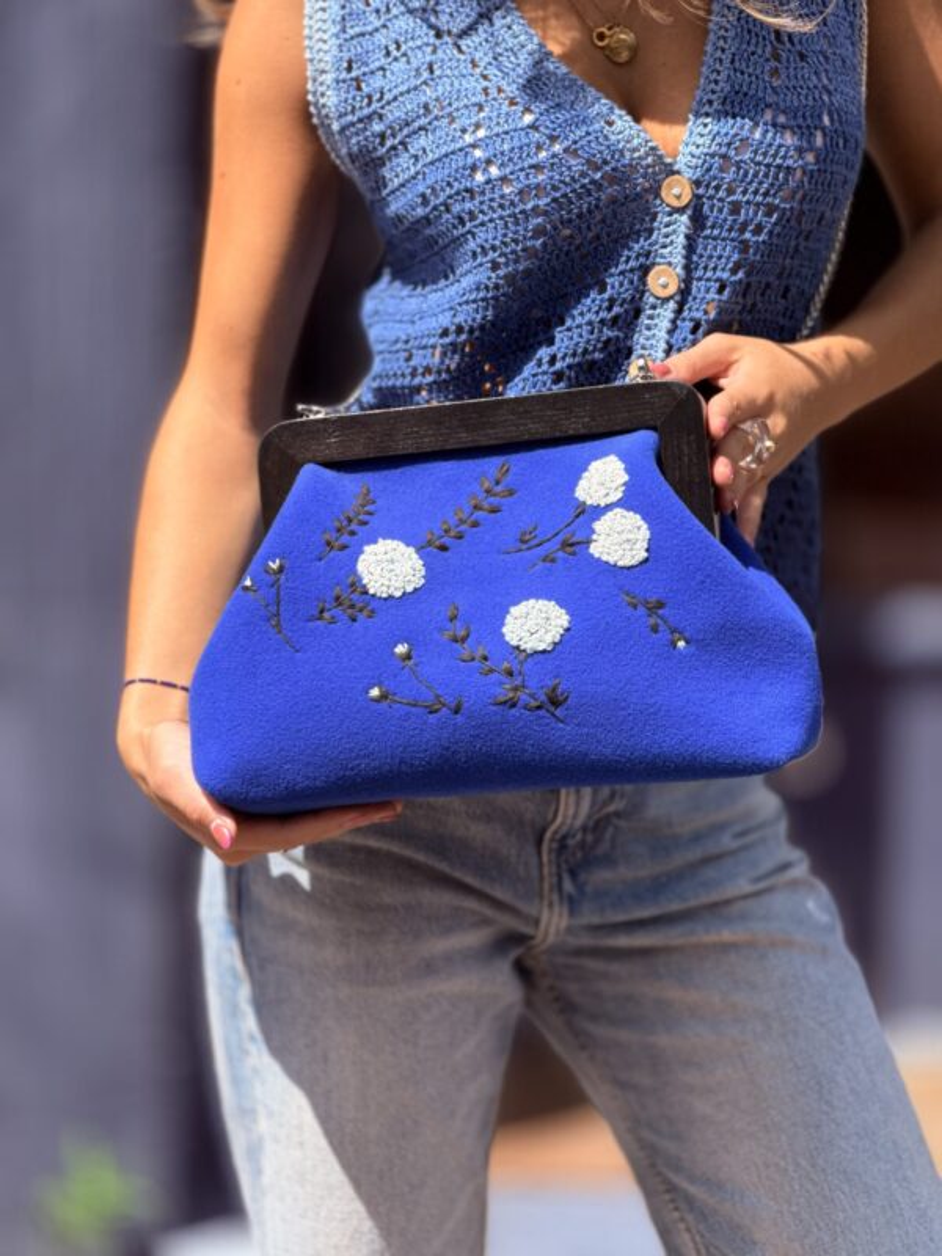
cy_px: 628
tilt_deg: -8.3
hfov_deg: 12.3
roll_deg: -1.6
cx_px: 471
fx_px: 4354
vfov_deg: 16.4
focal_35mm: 120
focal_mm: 15.66
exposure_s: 1/759
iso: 64
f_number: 2.8
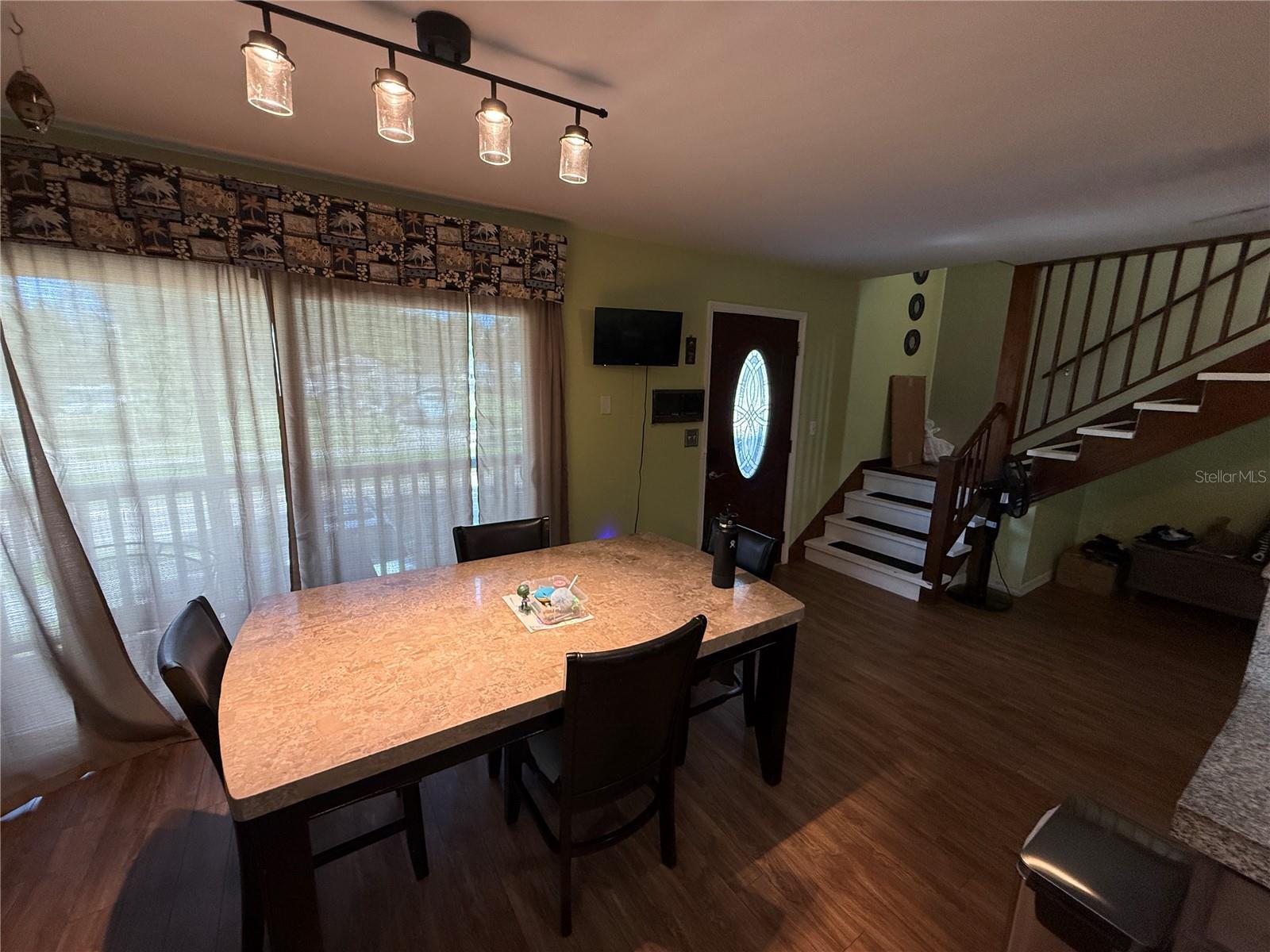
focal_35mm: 14
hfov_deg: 102.1
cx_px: 635
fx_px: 514
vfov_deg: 85.7
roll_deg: -1.1
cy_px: 476
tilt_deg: -11.5
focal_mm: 2.22
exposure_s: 1/120
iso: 320
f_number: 2.2
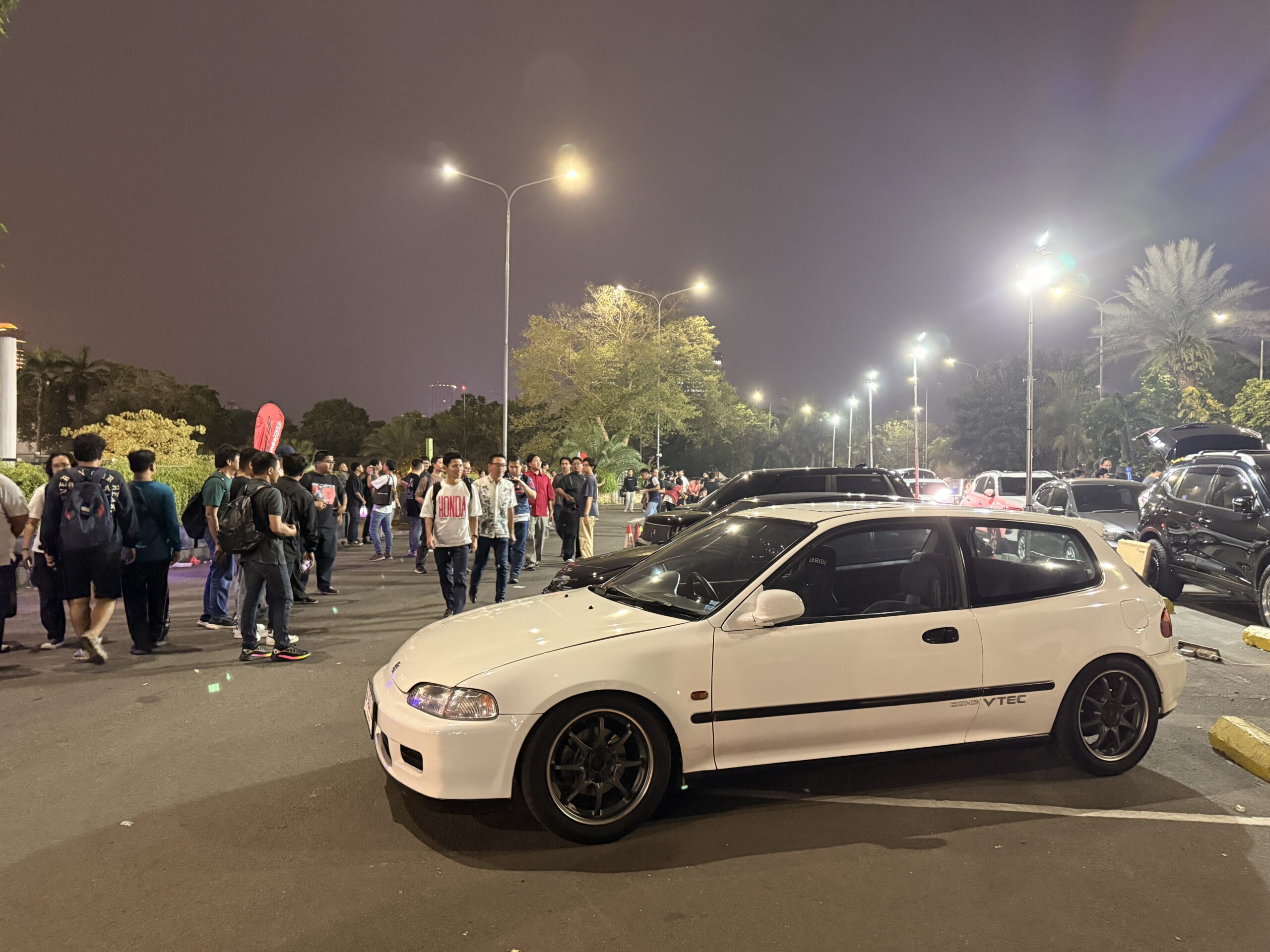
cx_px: 635
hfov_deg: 71.6
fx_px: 881
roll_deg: -0.7
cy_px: 476
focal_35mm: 24
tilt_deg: +0.9
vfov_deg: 56.8
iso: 800
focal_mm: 6.76
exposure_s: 1/33
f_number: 1.78
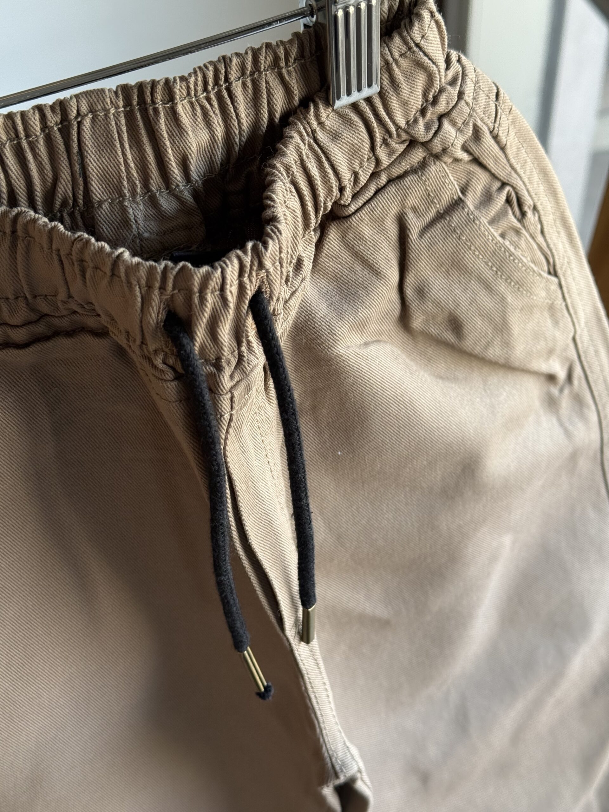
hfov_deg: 30.3
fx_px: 1126
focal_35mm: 48
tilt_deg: -43.7
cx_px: 304
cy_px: 406
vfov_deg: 39.7
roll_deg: +2.5
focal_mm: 6.76
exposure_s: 1/184
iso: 100
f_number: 1.78
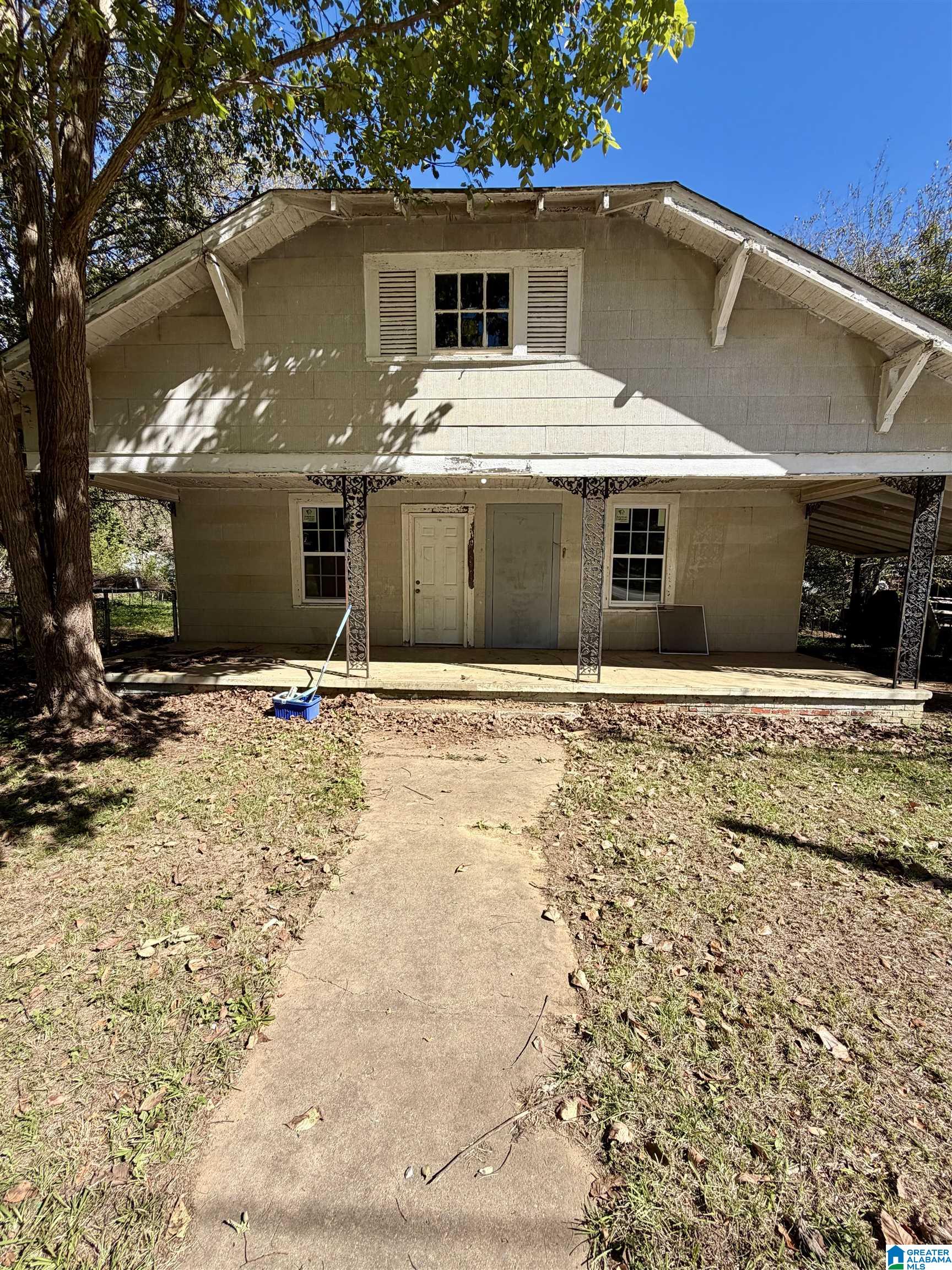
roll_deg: -0.8
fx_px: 513
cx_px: 476
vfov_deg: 102.1
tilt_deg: -7.6
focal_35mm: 14
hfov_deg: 85.7
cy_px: 635
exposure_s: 1/770
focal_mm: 2.22
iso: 32
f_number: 2.2
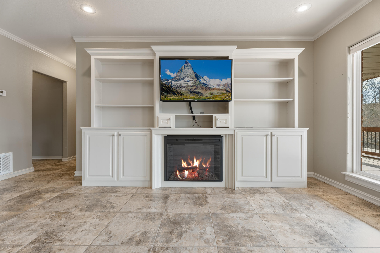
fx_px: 169
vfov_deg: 73.8
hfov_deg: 96.7
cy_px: 126
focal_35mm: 16
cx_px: 190
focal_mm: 16
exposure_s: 1/250
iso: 160
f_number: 8
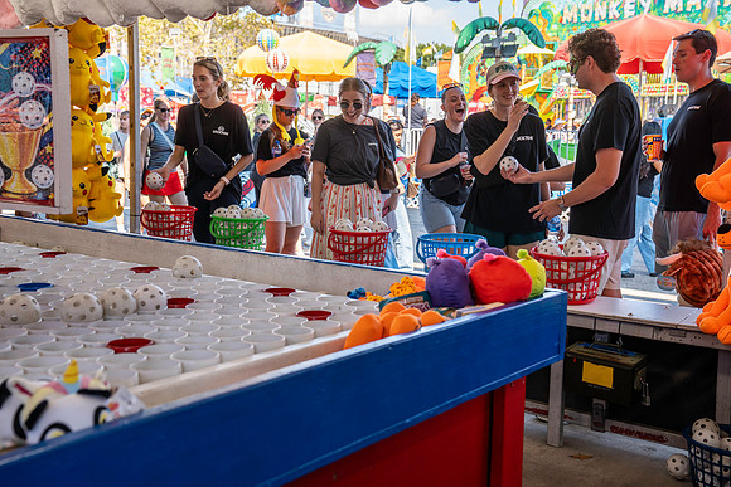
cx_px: 366
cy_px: 244
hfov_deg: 46.4
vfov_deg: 31.9
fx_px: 853
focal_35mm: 42
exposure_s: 1/200
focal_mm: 42
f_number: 4.5
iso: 125
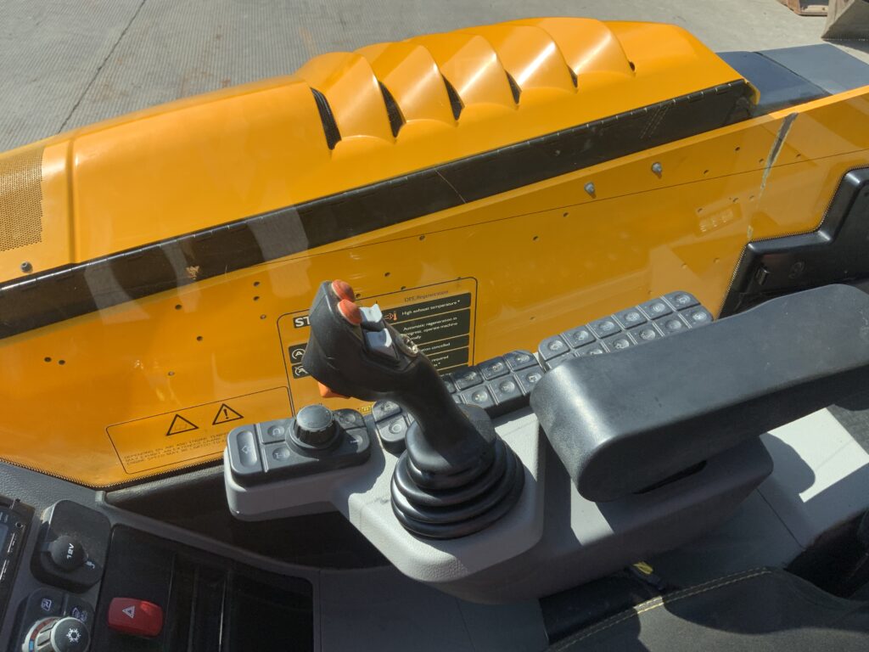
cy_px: 326
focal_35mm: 29
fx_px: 728
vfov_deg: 48.2
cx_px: 434
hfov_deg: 61.7
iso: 16
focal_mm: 3
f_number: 1.8
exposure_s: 1/869
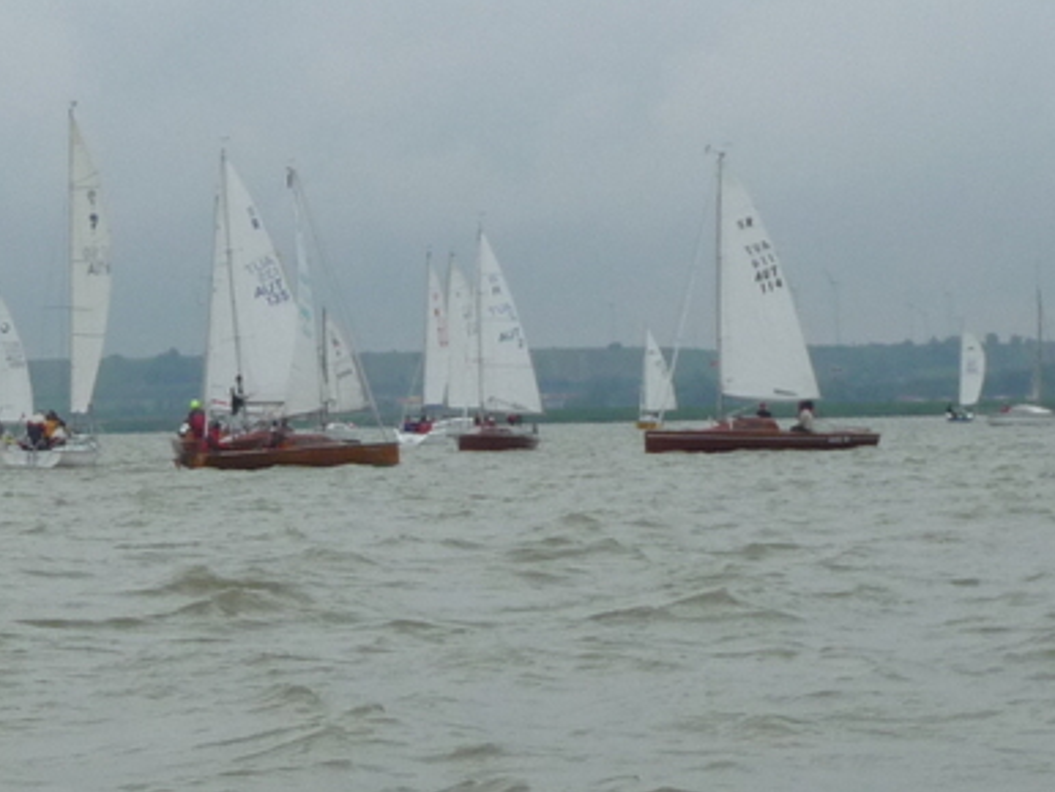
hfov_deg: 12.4
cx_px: 0
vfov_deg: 9.4
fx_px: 4818
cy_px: 79
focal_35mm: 158
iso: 125
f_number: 4.3
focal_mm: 9.3
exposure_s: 1/500
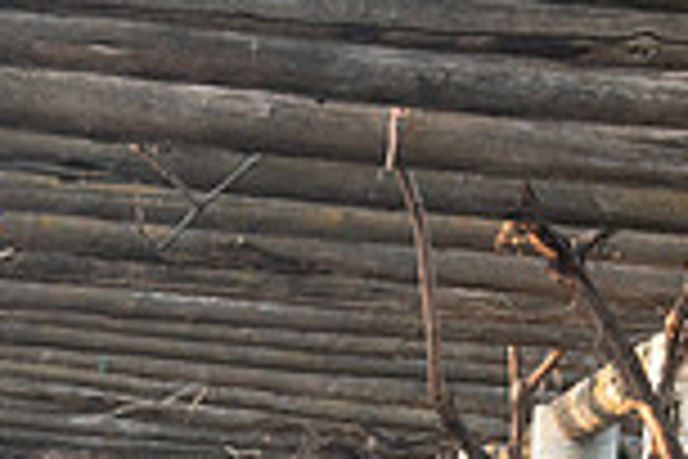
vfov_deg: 8.0
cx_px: 490
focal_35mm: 167
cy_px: 790
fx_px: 3191
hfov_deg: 12.3
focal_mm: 44
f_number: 5.6
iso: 640
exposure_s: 1/125
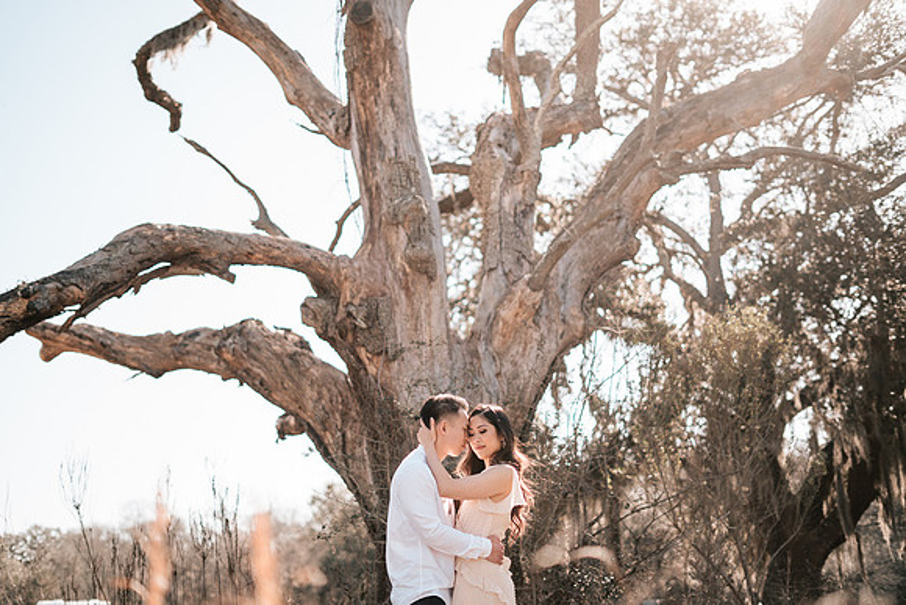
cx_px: 453
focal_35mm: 50
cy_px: 302
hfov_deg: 39.6
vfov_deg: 27.0
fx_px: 1259
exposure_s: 1/1000
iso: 50
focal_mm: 50
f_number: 1.8
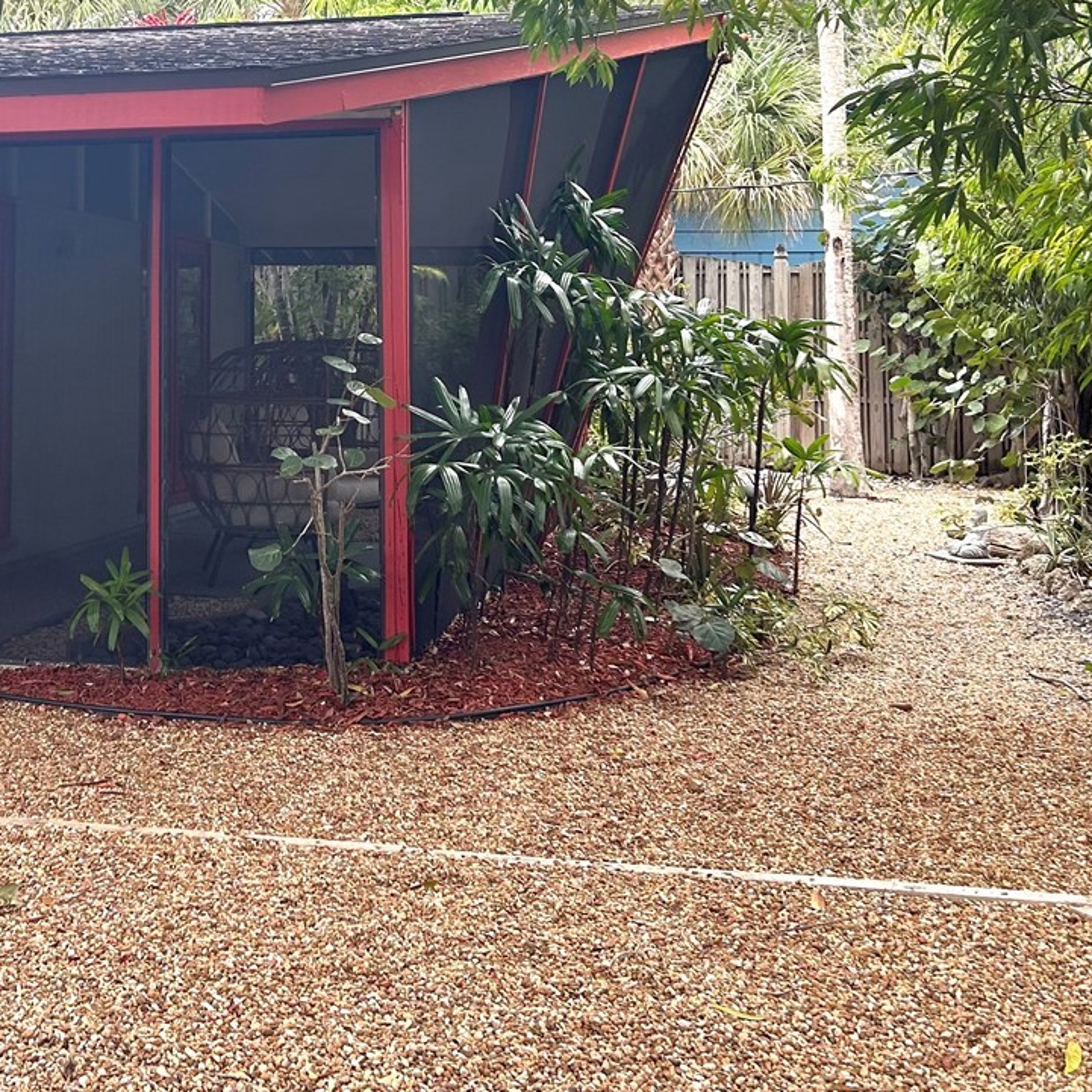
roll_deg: +0.0
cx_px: 235
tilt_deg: +4.6
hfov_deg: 32.6
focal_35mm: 51
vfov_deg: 32.3
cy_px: 186
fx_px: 1820
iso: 50
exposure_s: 1/166
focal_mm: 5.7
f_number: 1.5
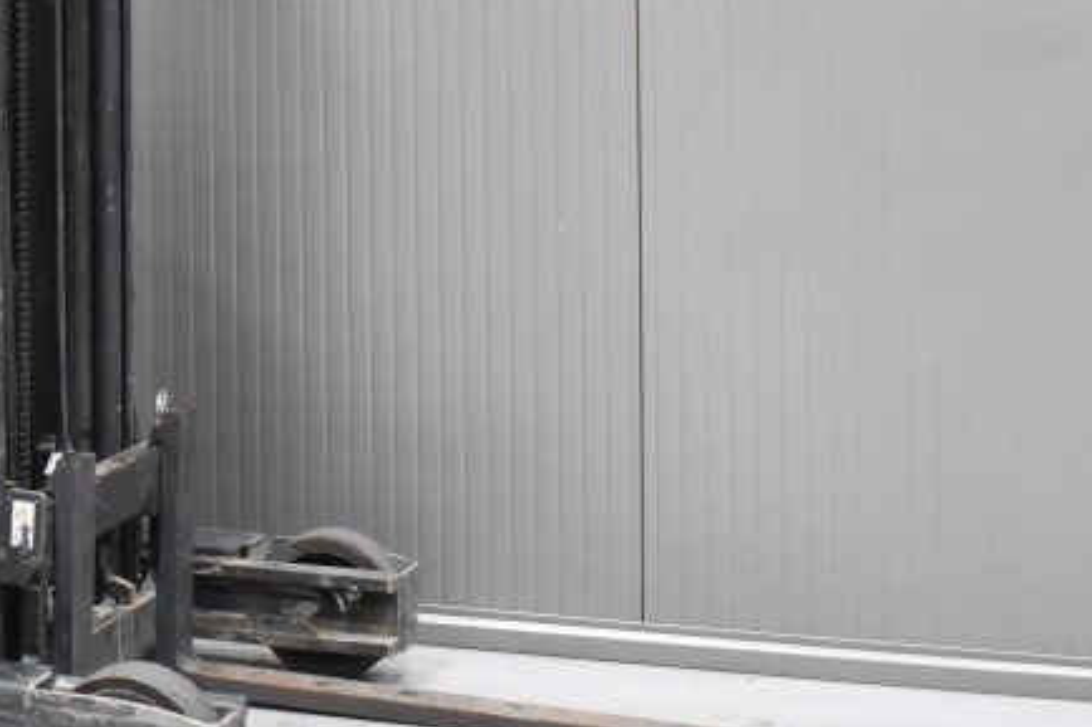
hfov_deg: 23.0
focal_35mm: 83
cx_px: -106
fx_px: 2517
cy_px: -50
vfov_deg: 16.0
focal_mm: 20
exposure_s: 1/30
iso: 1600
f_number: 4.5
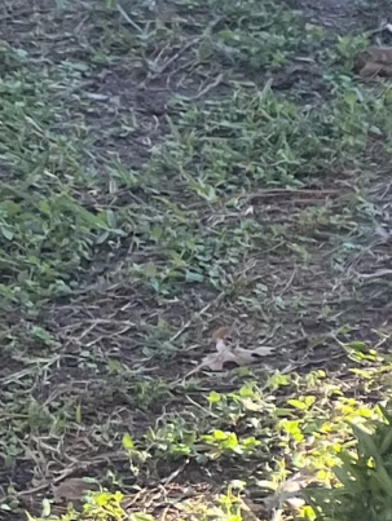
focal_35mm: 165
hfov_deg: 8.1
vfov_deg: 11.7
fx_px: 2487
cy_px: 626
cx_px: 1054
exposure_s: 1/471
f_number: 1.5
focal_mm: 5.7
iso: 50
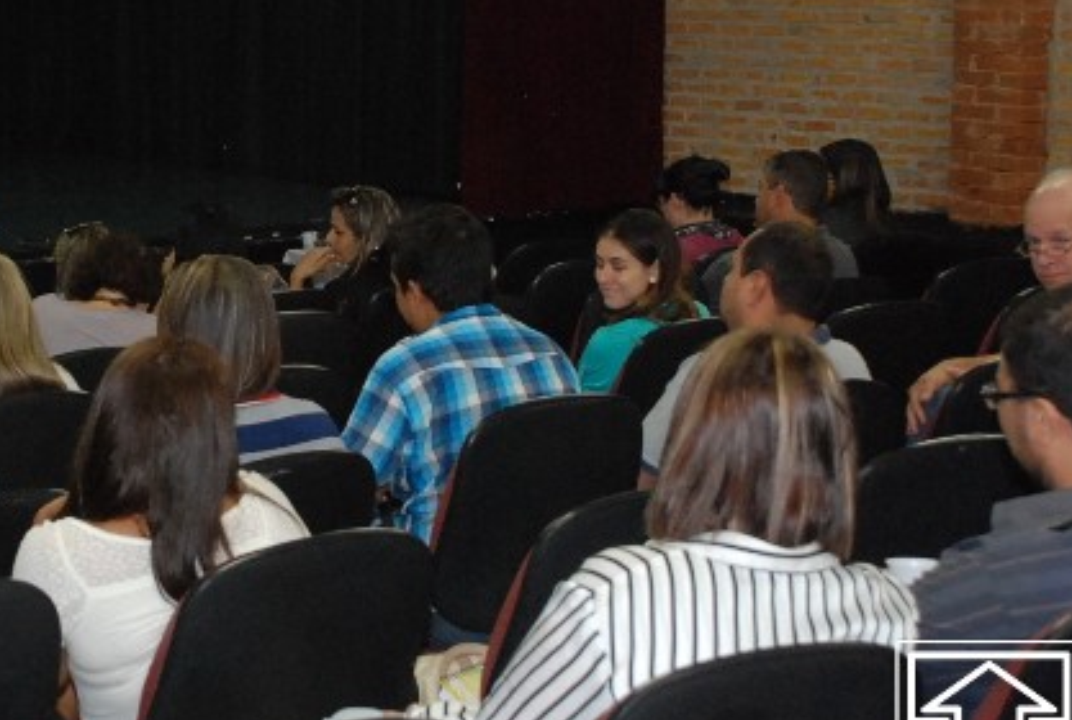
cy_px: 293
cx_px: 136
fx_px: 2745
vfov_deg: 14.9
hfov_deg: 21.7
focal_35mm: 92
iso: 1250
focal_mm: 32
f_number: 5
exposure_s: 1/25
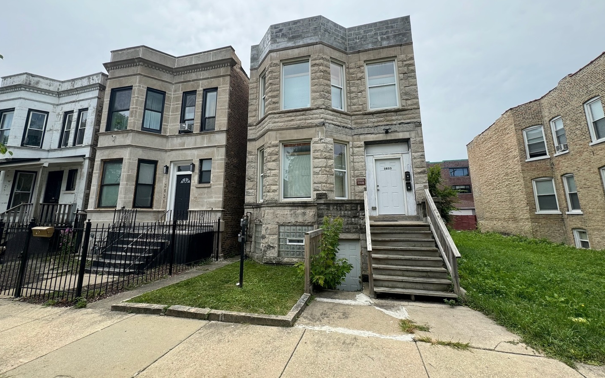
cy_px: 170
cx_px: 304
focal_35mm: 15
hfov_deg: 101.5
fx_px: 247
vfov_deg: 74.6
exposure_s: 1/858
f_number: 2.2
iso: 40
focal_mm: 2.22
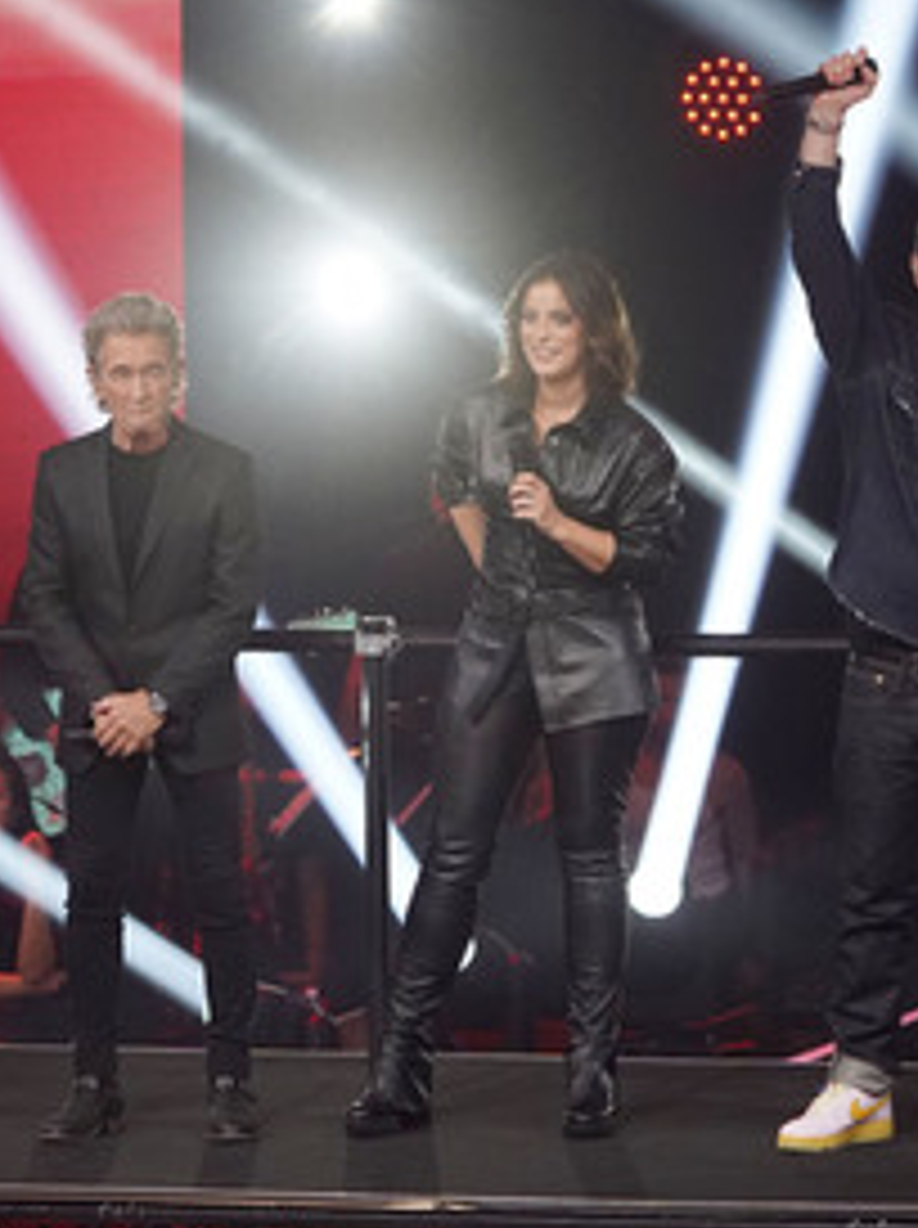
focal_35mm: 318
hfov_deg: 4.7
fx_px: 11271
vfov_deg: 6.2
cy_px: 616
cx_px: 389
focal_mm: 200
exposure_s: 1/160
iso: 5000
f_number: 5.6
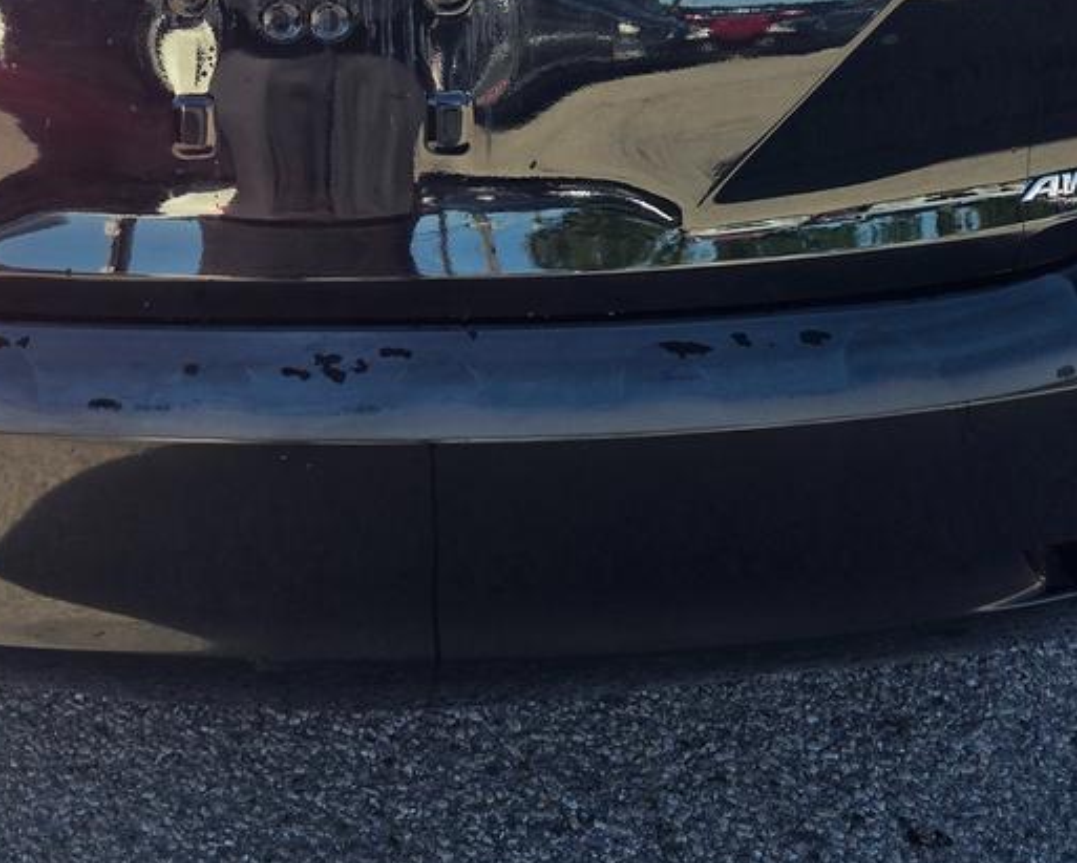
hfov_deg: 32.6
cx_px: 206
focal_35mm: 56
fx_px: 1786
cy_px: -21
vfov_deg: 25.7
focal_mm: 6.3
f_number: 1.7
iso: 80
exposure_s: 1/2228
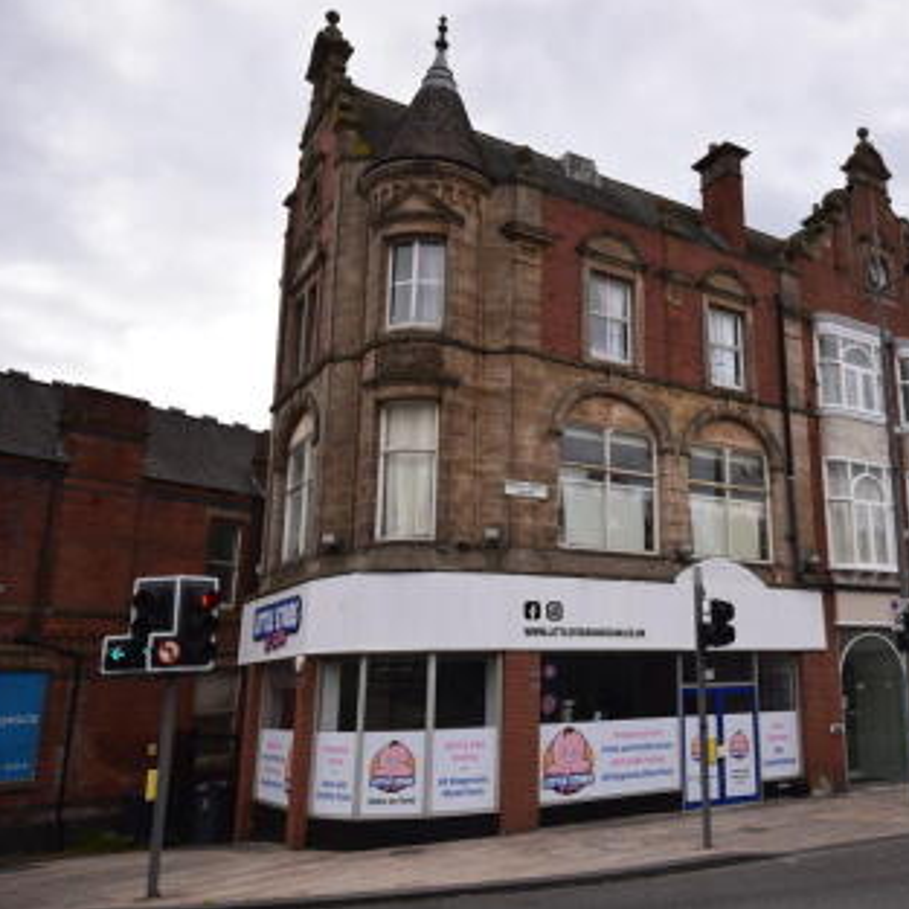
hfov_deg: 50.7
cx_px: 662
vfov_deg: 52.5
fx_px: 921
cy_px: 452
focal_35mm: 31
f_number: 11
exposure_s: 1/500
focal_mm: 16
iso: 360
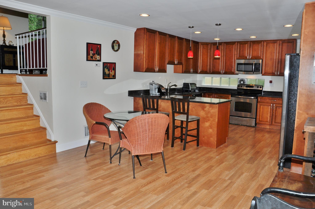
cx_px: 158
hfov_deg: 67.4
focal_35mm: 27
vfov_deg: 47.8
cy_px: 104
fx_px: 236
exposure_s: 1/60
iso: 200
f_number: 9
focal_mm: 18
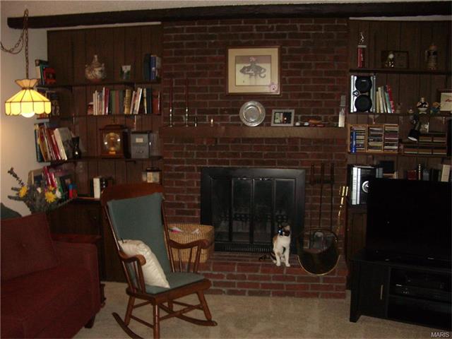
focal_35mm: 35
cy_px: 170
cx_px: 226
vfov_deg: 40.7
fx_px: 457
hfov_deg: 52.6
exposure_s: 1/60
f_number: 2.6
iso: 200
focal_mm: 5.8
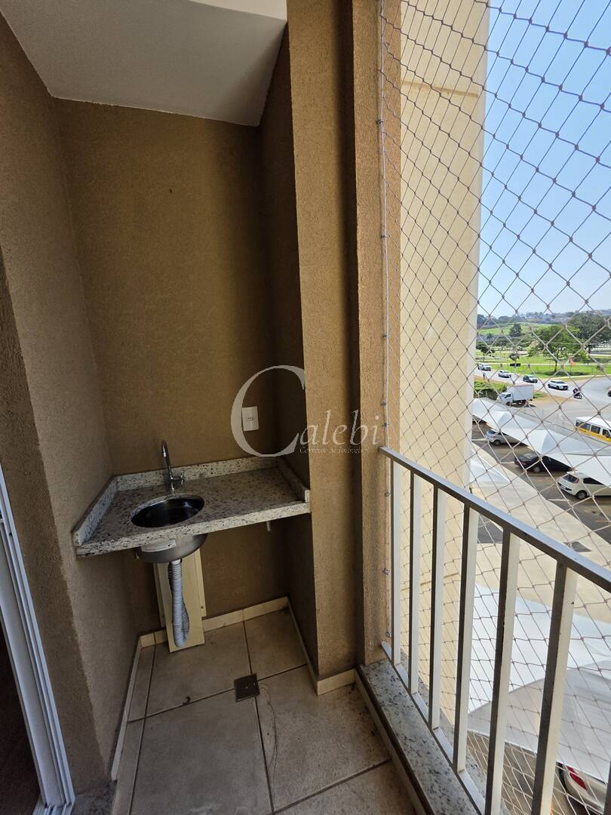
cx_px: 306
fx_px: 306
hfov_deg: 89.9
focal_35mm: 13
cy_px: 408
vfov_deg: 106.2
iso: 32
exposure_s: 1/2000
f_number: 1.9
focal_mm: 2.2
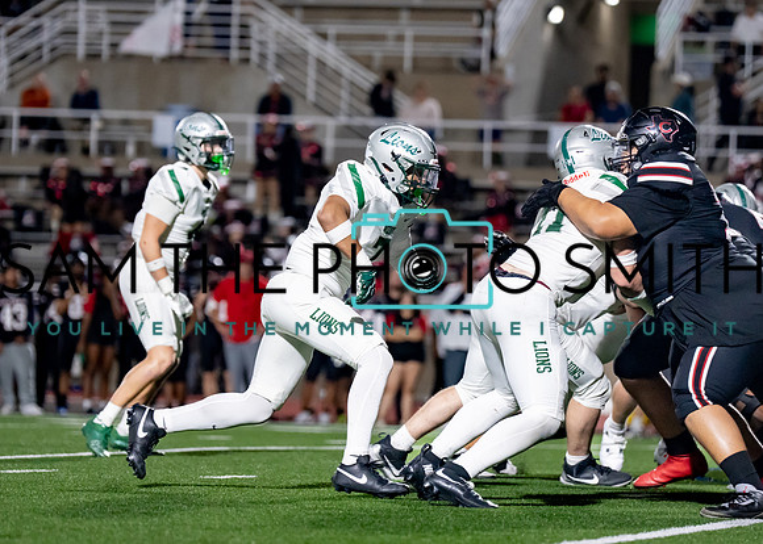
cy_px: 214
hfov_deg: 8.3
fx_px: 5256
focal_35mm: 243
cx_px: 383
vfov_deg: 5.9
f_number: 2.8
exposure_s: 1/1250
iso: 3200
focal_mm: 156
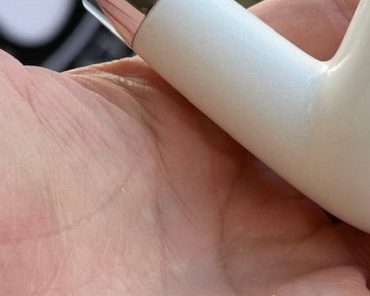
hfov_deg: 13.7
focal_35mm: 140
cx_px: 257
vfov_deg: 11.0
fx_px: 1534
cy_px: 27
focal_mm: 6.86
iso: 64
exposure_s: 1/719
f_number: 1.78
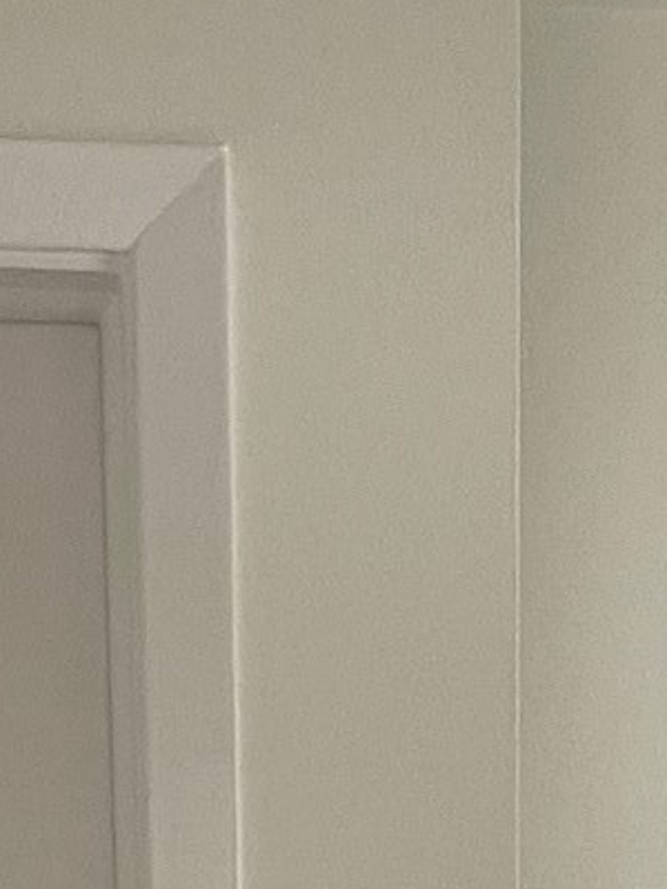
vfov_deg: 13.3
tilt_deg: -9.9
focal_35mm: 128
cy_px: 1780
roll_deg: -0.7
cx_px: 402
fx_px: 3288
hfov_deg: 11.6
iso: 125
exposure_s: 1/81
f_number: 1.6
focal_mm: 5.1
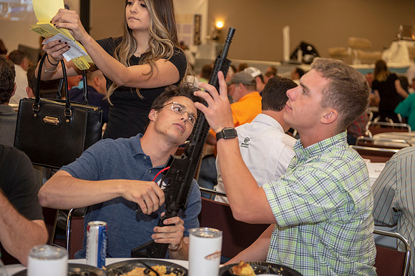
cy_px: 138
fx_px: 645
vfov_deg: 24.2
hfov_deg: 35.7
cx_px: 208
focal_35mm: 56
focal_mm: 56
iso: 800
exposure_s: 1/100
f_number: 3.2
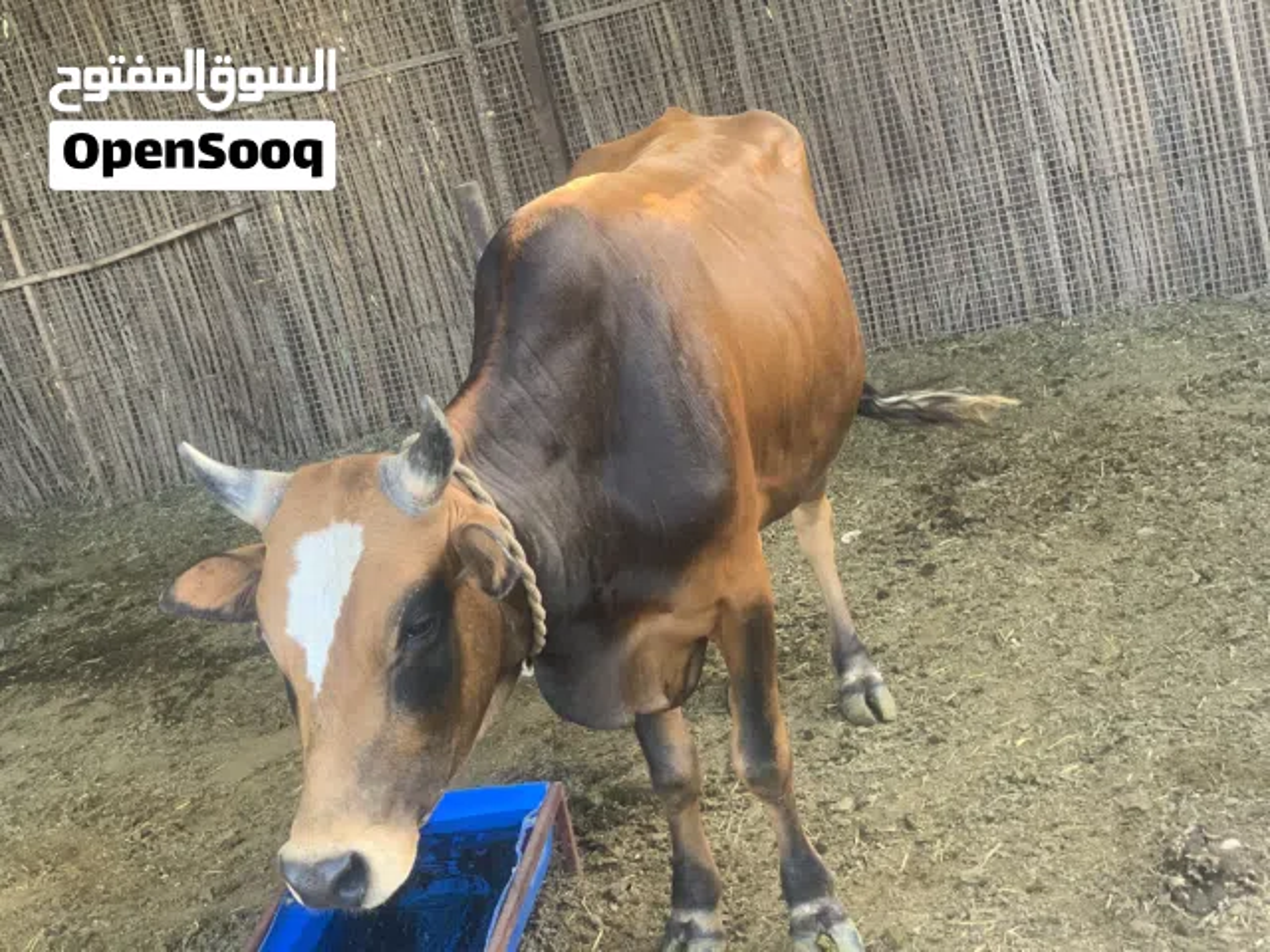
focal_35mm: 52
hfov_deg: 36.8
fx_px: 1908
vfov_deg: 28.0
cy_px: 476
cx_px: 635
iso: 100
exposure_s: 1/122
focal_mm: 6
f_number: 2.4
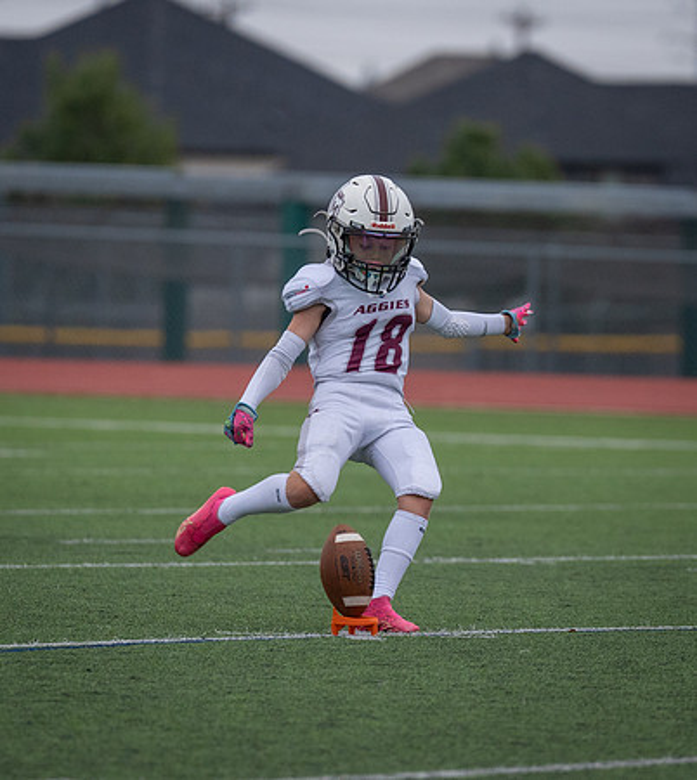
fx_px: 11936
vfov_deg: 3.7
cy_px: 439
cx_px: 491
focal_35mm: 494
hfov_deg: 3.3
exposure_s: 1/1250
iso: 640
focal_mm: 200
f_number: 2.8
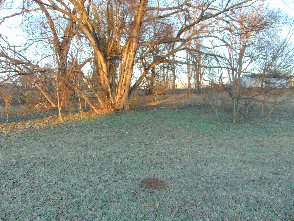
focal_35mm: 25
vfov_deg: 54.9
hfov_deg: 69.4
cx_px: 147
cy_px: 110
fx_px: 212
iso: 100
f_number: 3
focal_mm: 4.5
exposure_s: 1/60
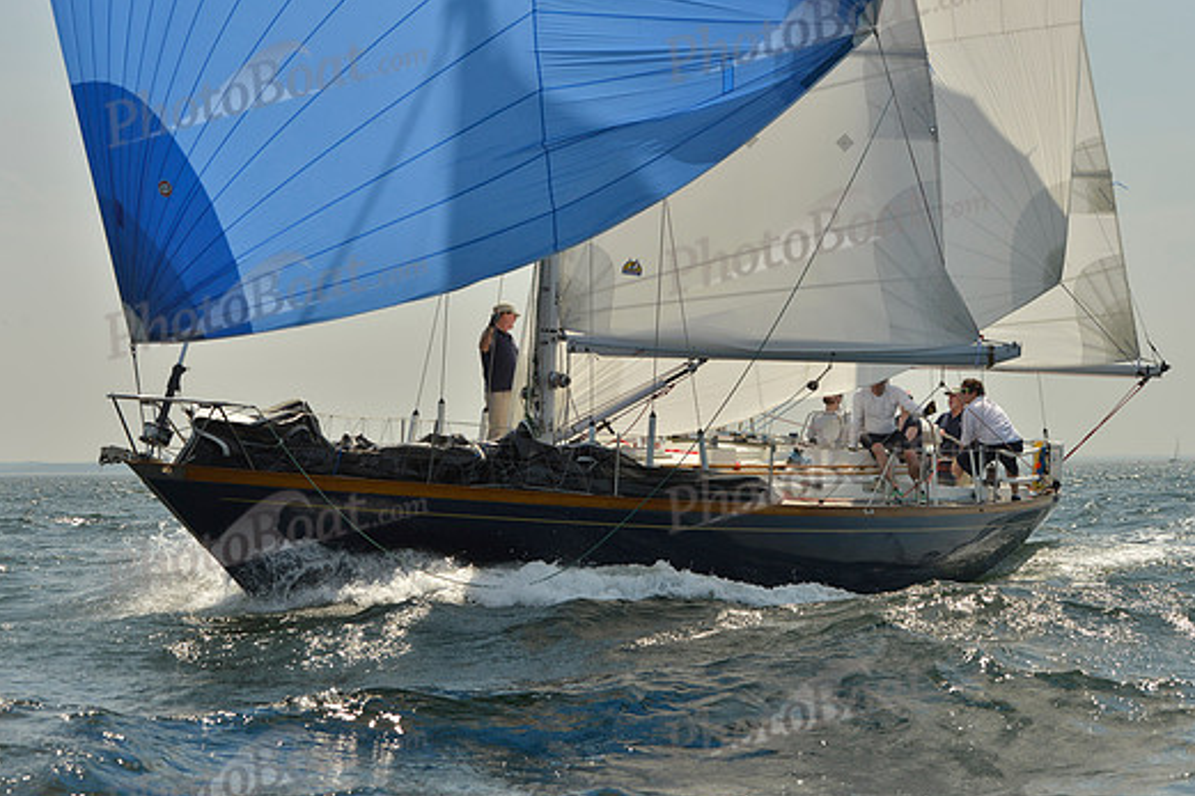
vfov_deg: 17.5
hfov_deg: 26.0
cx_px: 548
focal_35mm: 78
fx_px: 2588
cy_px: 387
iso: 200
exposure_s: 1/1250
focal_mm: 70
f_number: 7.1
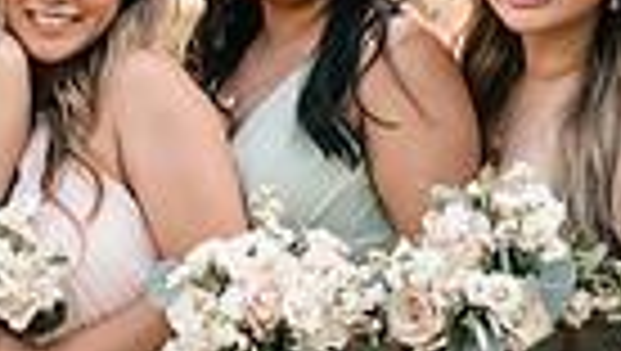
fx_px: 3627
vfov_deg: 5.5
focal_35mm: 220
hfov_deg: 9.6
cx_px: -148
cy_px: 155
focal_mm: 50
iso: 250
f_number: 1.8
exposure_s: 1/2000
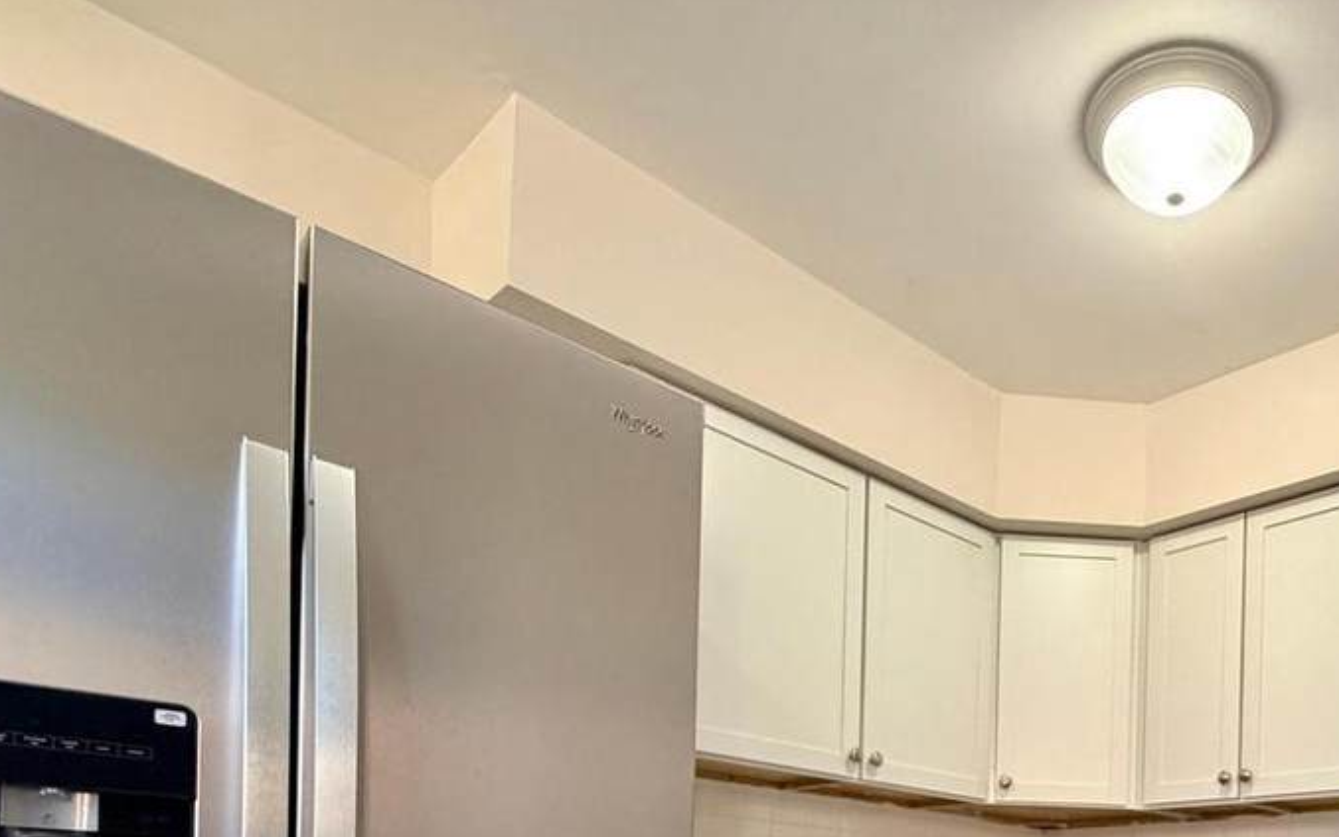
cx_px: 1051
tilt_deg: -0.4
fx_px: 1022
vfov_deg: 36.9
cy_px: 938
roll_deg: -1.1
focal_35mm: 28
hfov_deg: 61.5
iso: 250
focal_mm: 2.22
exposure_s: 1/120
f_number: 2.2
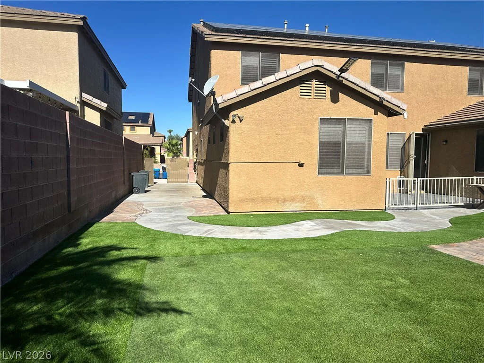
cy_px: 182
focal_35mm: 24
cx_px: 242
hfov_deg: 71.6
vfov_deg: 56.8
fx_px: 336
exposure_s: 1/5000
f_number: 1.78
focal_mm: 6.86
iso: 80
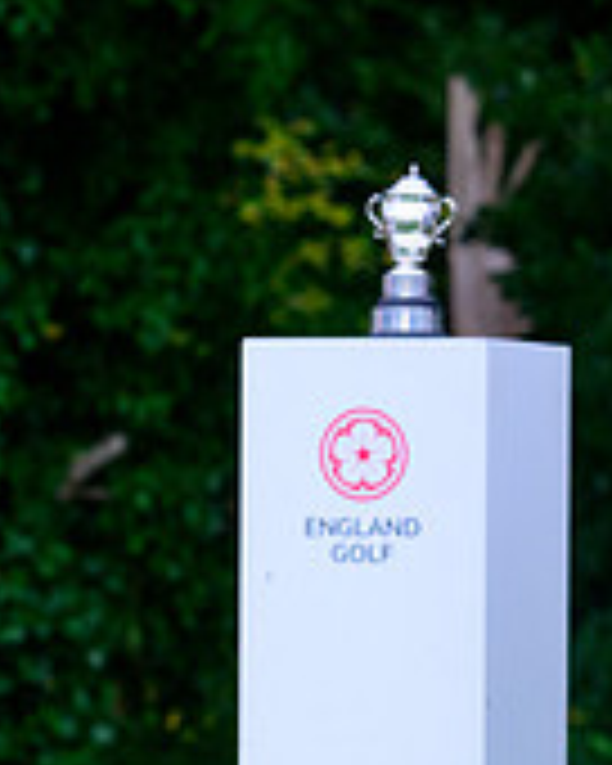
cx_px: -657
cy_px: 362
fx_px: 13426
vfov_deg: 3.3
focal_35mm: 593
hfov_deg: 2.6
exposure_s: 1/1250
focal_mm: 185
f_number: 6.3
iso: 1600
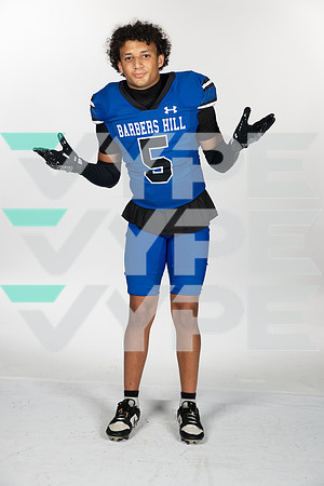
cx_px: 162
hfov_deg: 20.6
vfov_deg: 30.5
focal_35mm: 66
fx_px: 891
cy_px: 243
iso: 250
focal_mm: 66
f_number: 7.1
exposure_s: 1/400
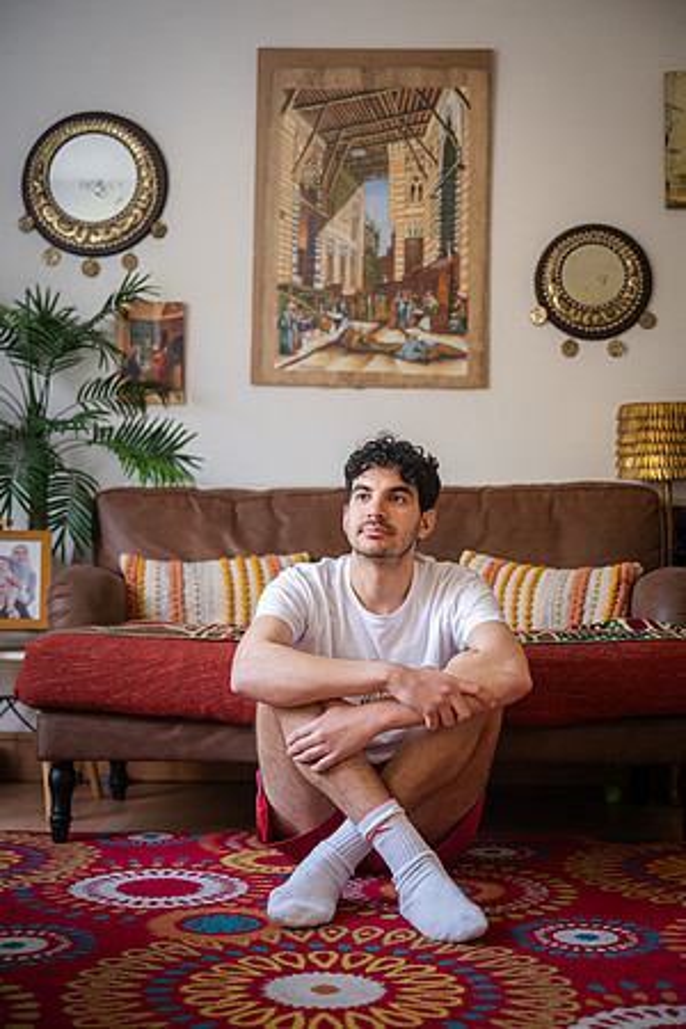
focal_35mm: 49
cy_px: 514
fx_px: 1400
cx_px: 343
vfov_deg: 40.3
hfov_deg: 27.5
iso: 2000
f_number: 2.2
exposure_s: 1/640
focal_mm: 49
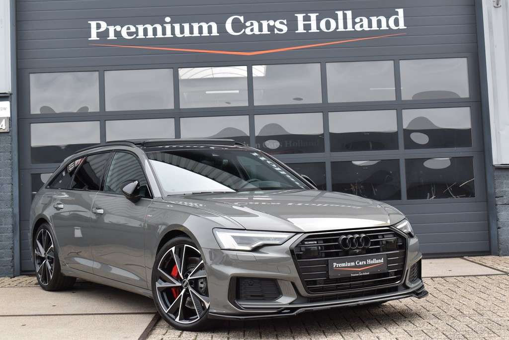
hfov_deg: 33.4
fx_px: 849
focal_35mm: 60
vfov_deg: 22.7
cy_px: 170
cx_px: 254
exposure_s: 1/250
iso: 400
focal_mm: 40
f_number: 8
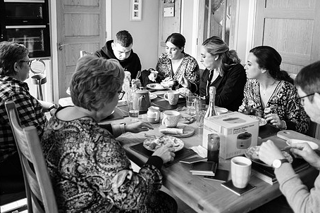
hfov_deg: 55.8
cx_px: 154
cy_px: 68
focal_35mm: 34
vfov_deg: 38.4
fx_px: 302
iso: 1600
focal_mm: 16
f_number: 1.6
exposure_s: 1/160
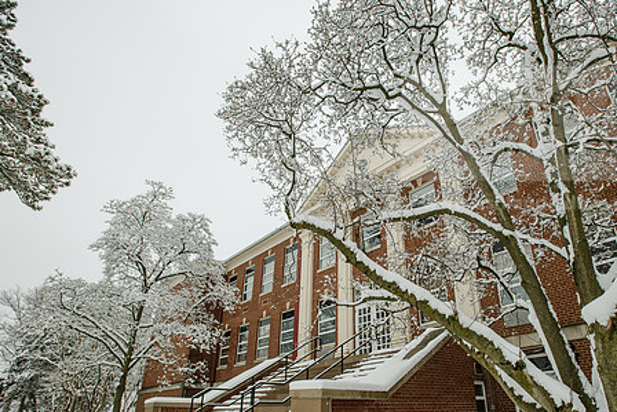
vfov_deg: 57.1
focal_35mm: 22
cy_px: 232
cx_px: 359
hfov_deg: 78.0
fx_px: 377
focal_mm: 17
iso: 250
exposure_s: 1/400
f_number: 5
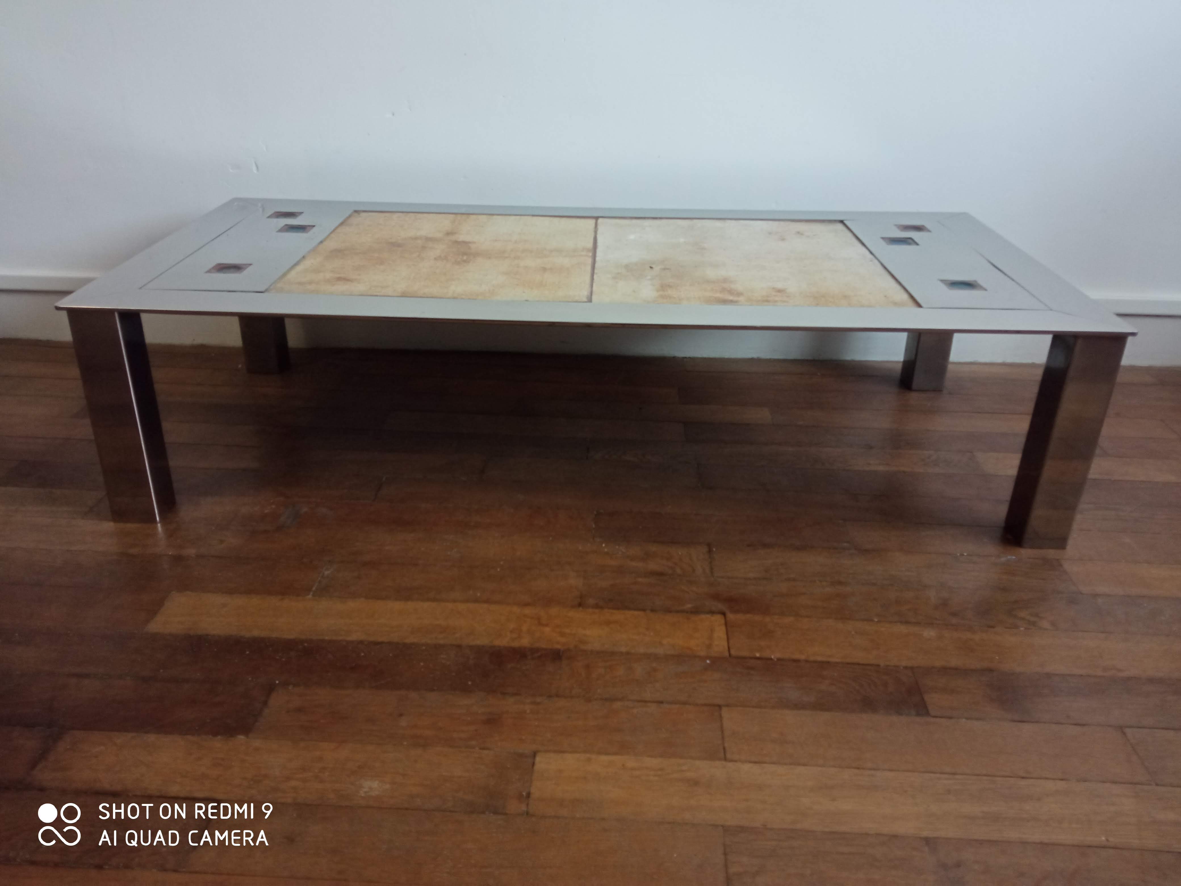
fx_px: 921
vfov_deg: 51.4
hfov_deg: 65.3
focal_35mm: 27
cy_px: 443
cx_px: 590
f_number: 2.2
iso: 430
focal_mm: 3.79
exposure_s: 1/33.3
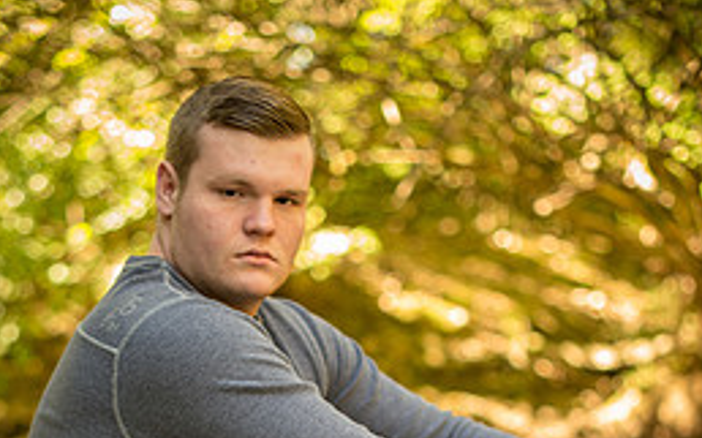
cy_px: 514
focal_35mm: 89
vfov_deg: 14.2
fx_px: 1702
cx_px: 351
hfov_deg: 23.3
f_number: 2
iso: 200
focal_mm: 50
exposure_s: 1/100
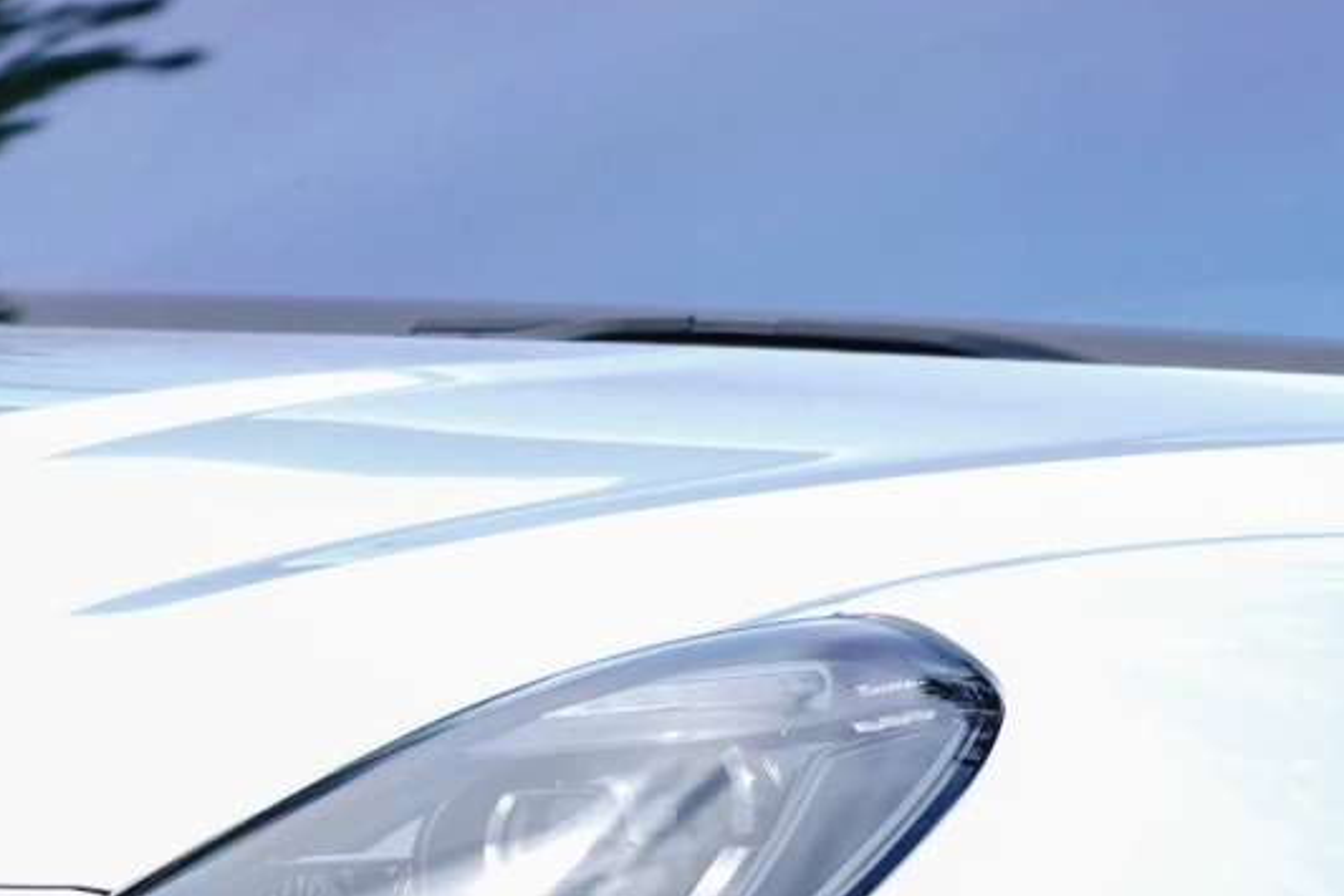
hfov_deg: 2.4
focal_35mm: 862
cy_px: 1345
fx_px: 32188
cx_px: -576
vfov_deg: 1.6
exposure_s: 1/500
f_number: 4
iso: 125
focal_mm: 191
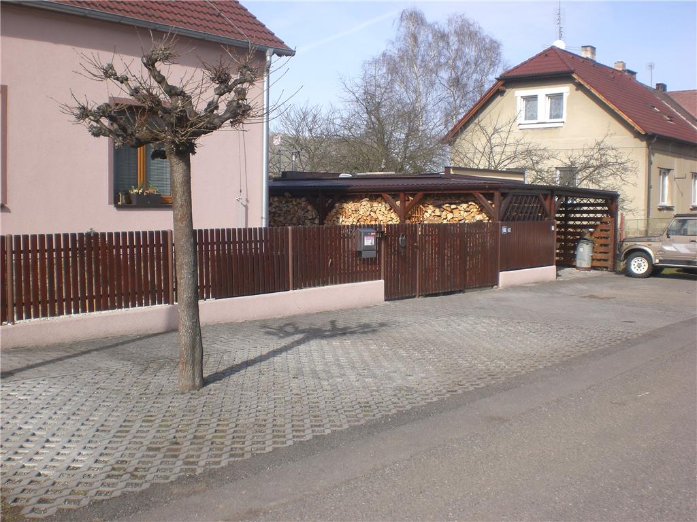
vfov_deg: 37.7
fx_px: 765
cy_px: 261
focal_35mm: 38
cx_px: 348
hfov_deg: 49.0
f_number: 4.4
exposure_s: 1/320
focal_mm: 6.3
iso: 50
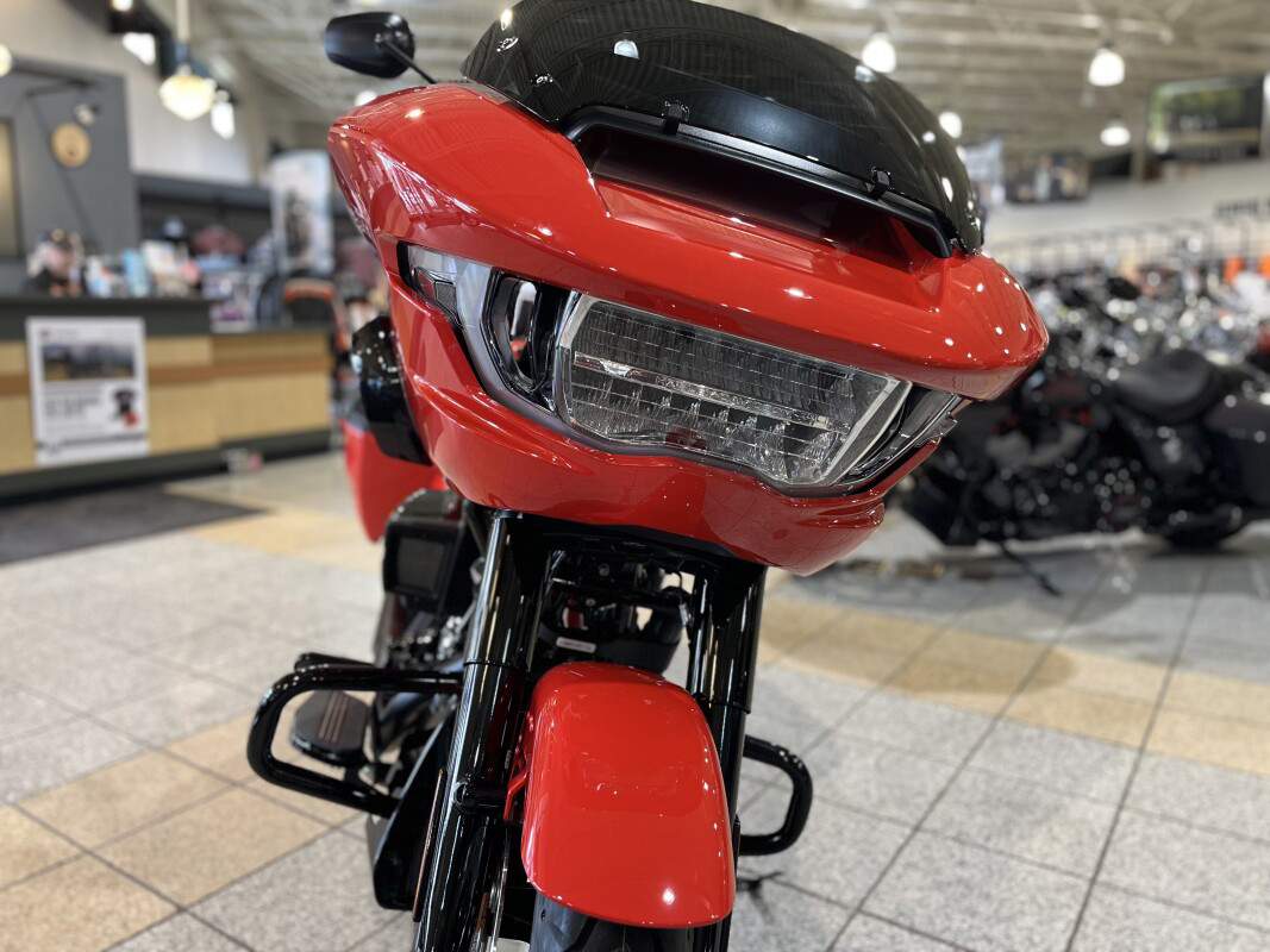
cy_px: 476
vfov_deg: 53.1
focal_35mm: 26
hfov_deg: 67.3
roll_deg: -0.2
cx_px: 635
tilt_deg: -11.0
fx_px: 954
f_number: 1.6
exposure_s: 1/60
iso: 125
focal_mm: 5.1
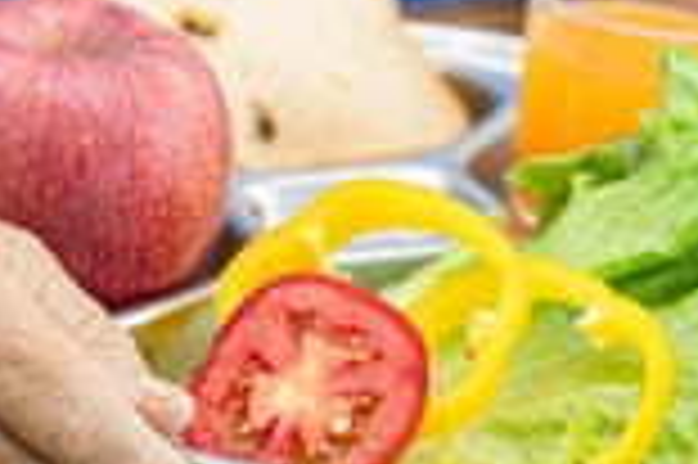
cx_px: 315
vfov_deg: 10.6
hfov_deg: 15.9
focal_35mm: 129
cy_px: 59
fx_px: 2498
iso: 320
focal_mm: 50
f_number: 3.2
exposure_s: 1/60
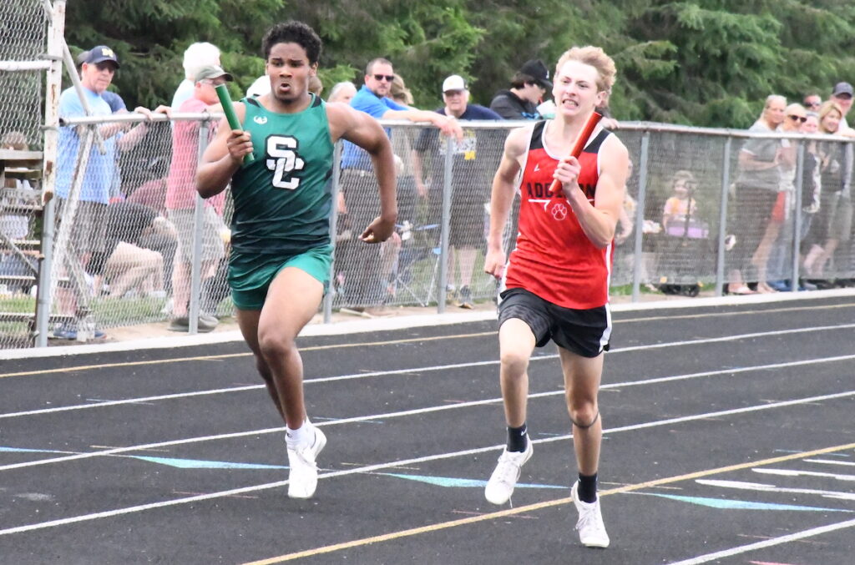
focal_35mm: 210
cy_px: 282
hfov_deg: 9.8
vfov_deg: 6.5
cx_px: 428
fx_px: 4974
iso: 32000
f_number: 10
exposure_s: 1/6400
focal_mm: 140
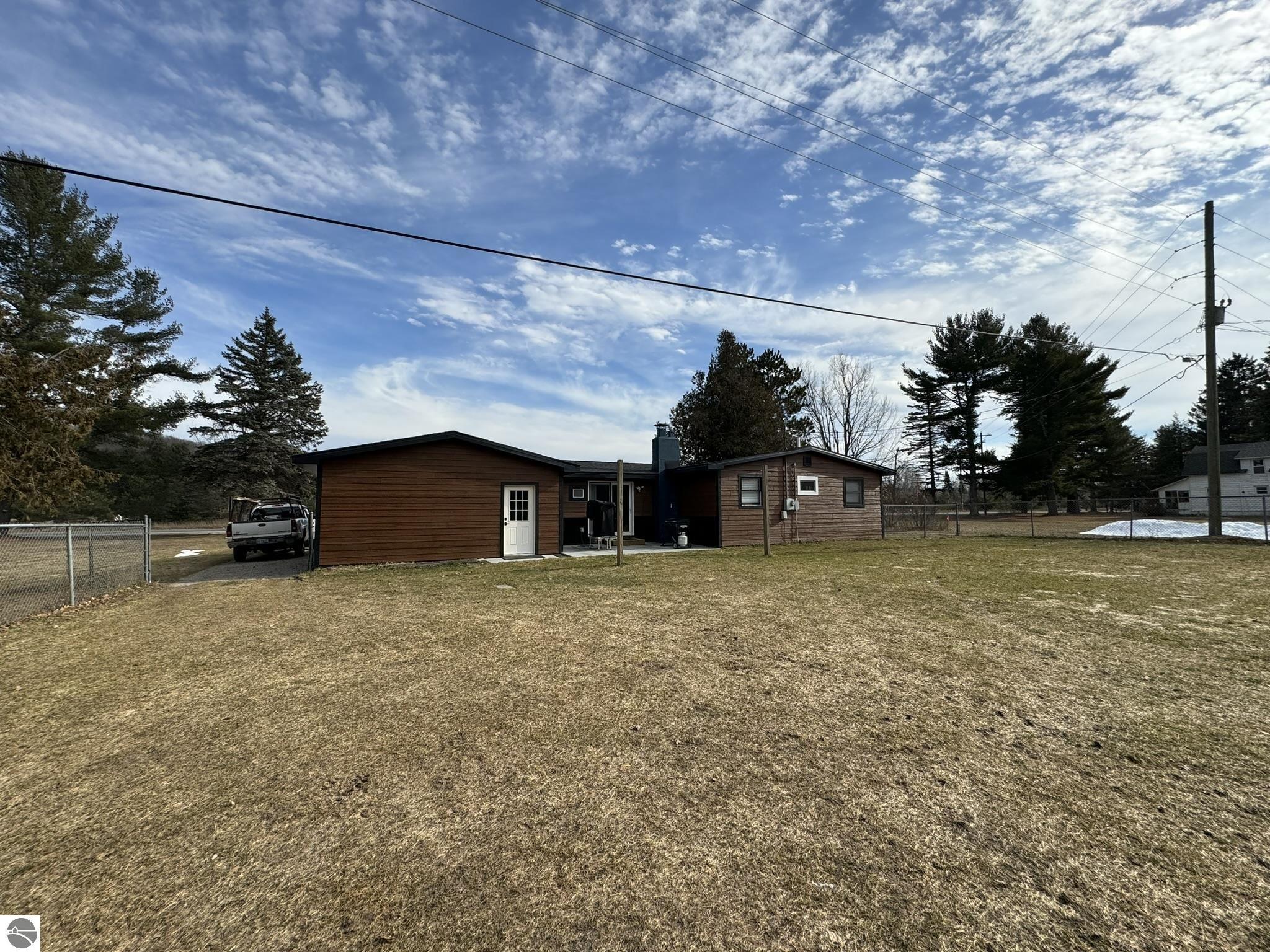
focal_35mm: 14
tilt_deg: +3.3
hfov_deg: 102.1
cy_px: 476
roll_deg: +0.6
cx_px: 635
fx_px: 514
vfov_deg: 85.7
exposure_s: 1/2273
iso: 50
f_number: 2.2
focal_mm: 2.22
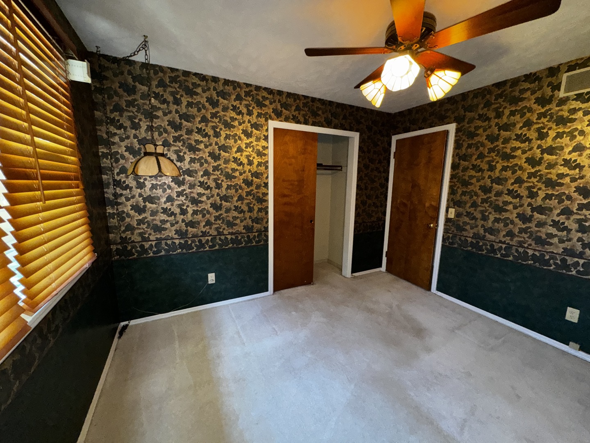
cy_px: 222
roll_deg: -1.1
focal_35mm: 14
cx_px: 295
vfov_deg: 85.7
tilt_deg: -10.2
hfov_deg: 102.1
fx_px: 239
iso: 320
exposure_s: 1/60
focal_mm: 2.22
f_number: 2.2
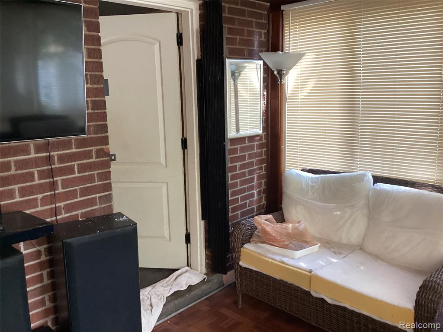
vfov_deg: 45.4
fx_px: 397
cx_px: 222
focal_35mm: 31
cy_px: 166
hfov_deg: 58.4
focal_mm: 3.3
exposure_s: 1/60
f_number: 2.4
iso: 200
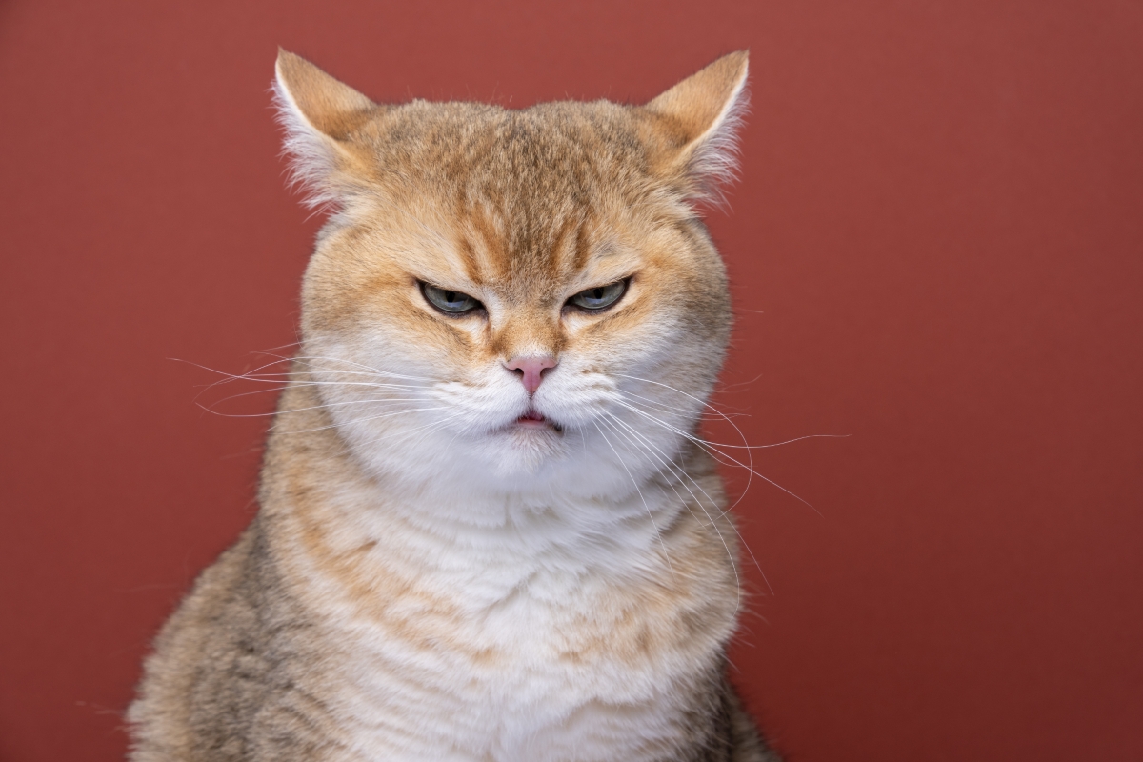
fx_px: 3175
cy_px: 381
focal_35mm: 100
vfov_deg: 13.7
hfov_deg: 20.4
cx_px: 572
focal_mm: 100
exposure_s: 1/200
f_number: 11
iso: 200
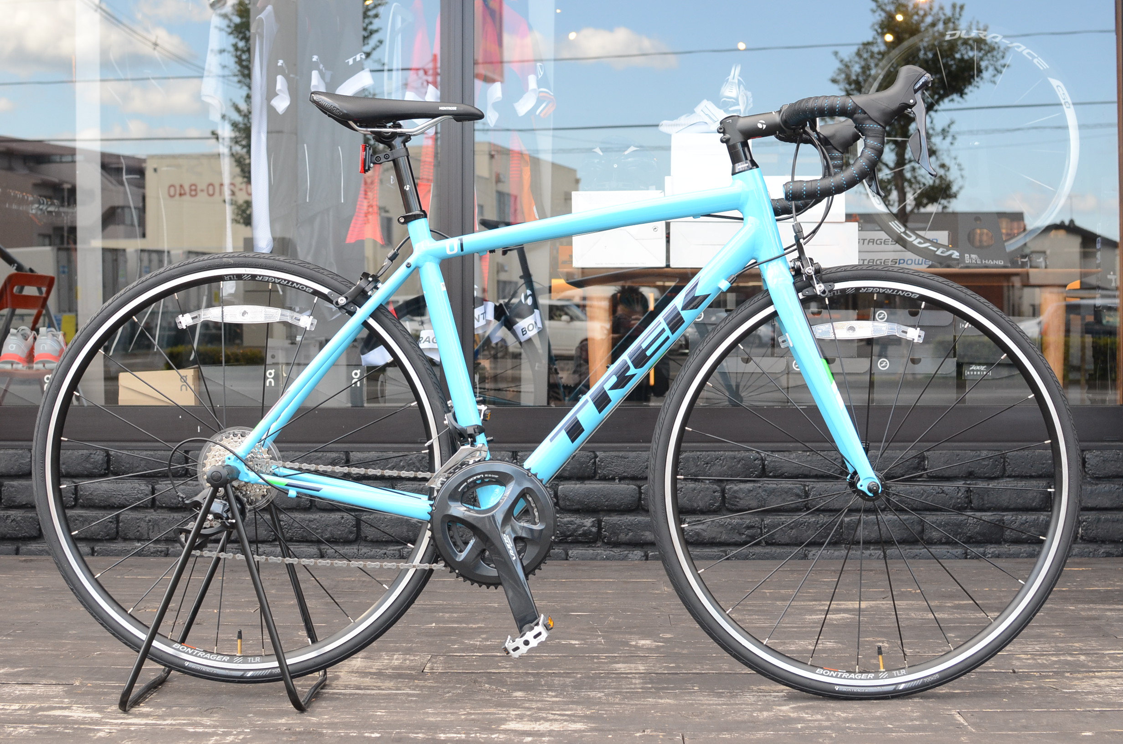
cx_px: 562
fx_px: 1634
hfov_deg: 37.9
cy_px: 372
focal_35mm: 52
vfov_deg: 25.6
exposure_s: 1/200
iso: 640
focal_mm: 35
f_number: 7.1
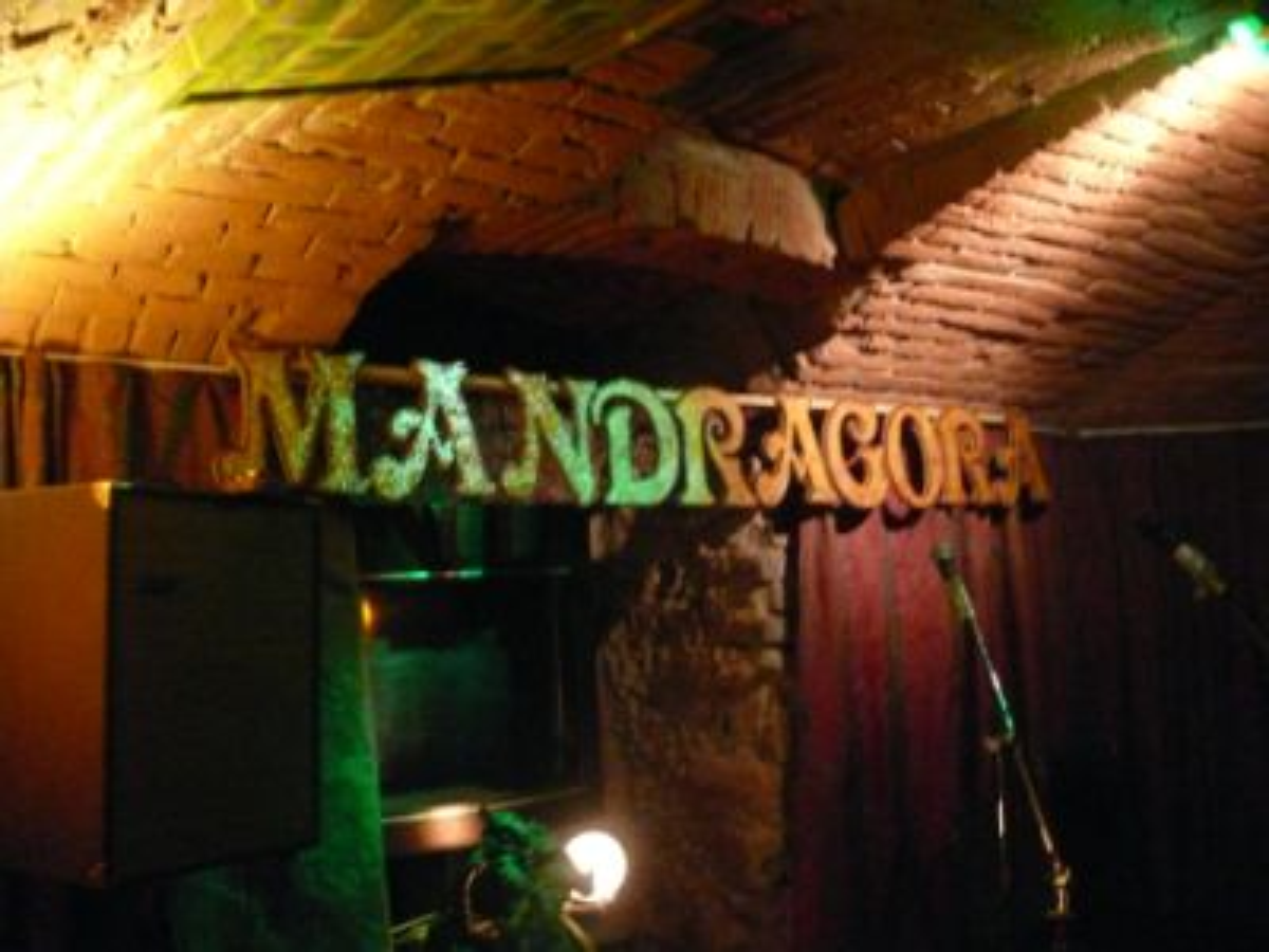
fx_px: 1283
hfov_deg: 52.6
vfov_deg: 40.7
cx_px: 634
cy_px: 476
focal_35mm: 35
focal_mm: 7.4
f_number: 2.8
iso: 800
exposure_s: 1/15
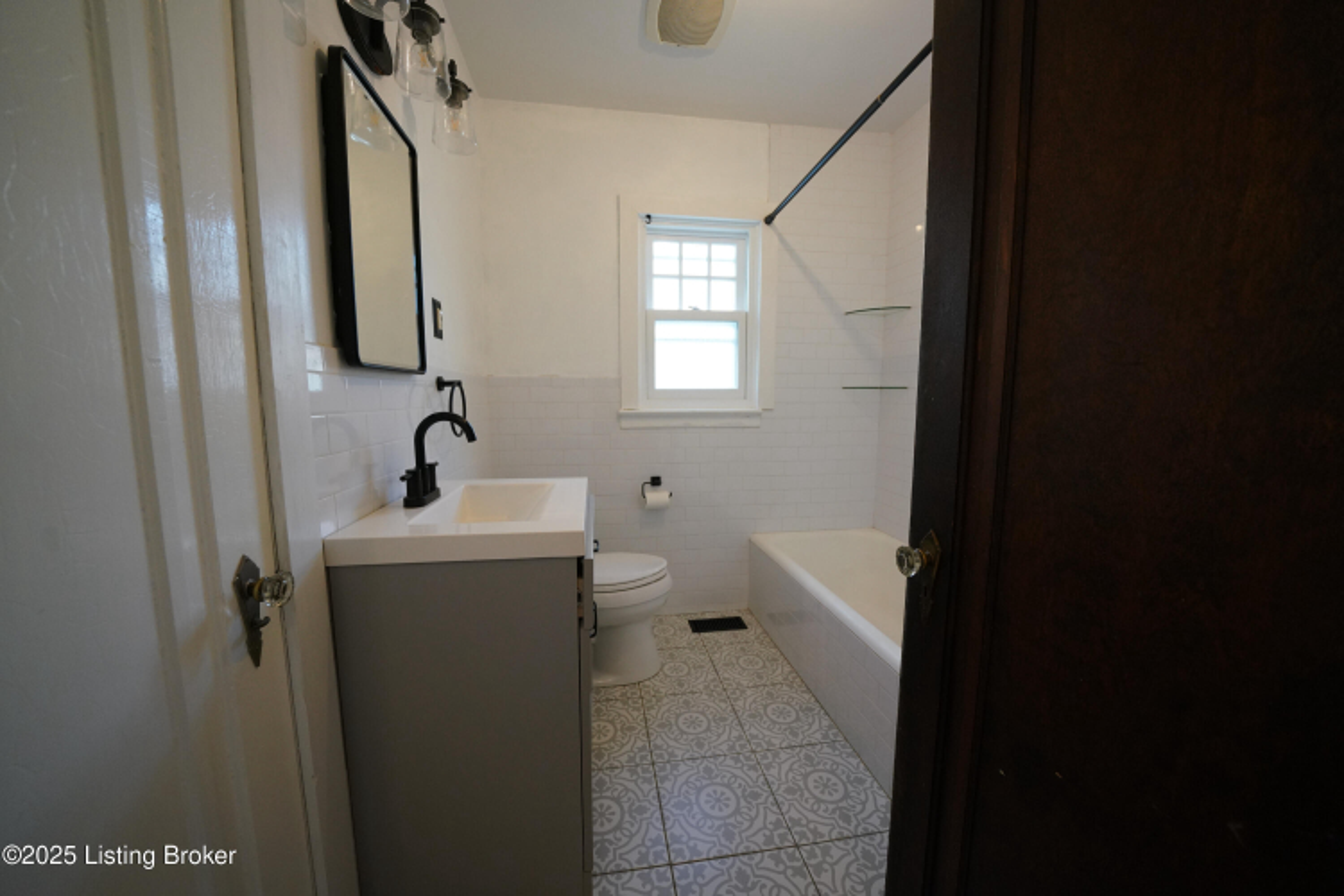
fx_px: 448
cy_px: 448
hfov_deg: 112.6
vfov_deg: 90.0
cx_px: 672
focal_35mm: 12
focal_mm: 12
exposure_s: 1/160
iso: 2500
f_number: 4
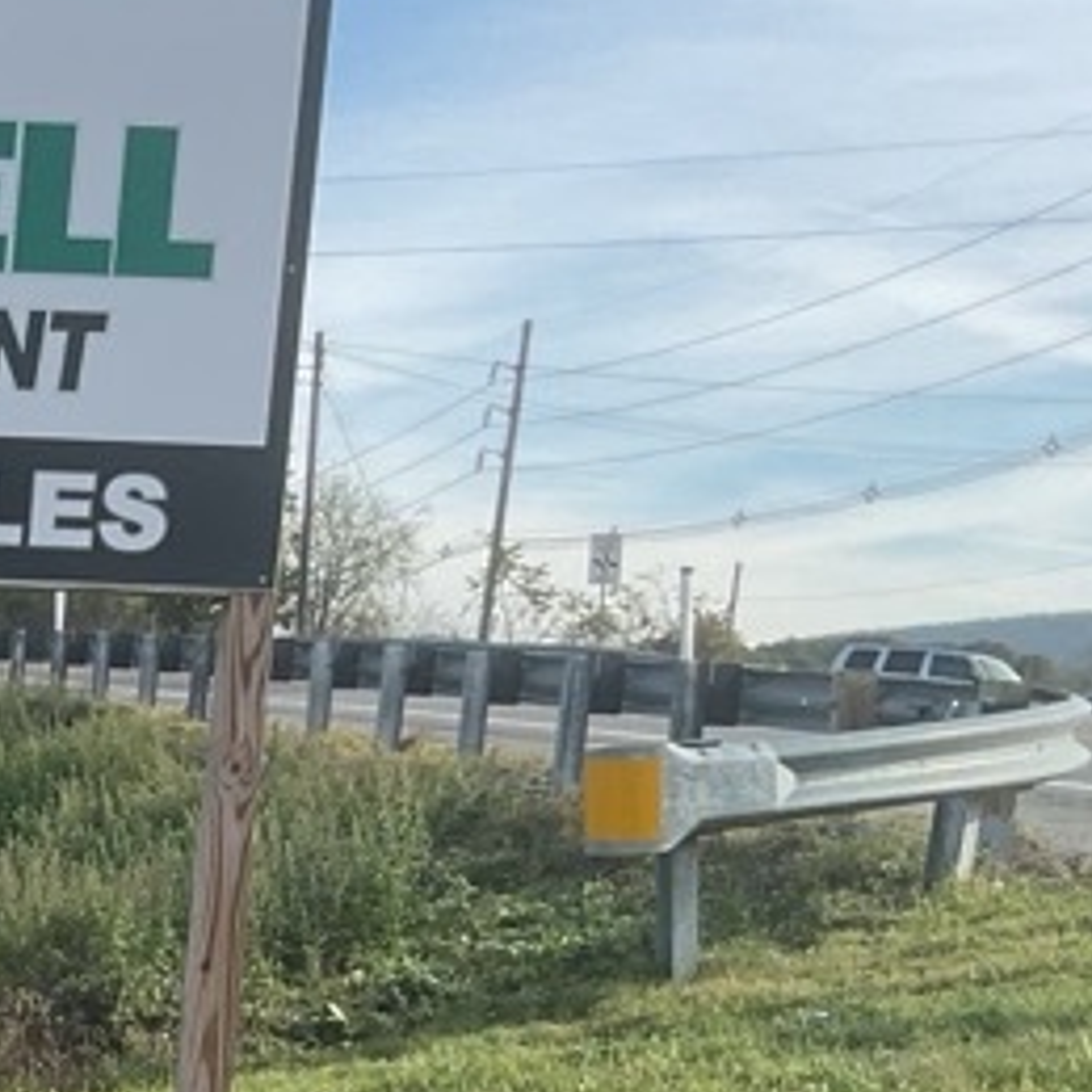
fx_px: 3605
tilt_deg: -8.8
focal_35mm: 101
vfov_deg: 16.5
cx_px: -622
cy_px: 1294
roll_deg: -3.8
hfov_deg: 15.6
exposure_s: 1/709
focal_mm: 3
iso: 16
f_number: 1.8
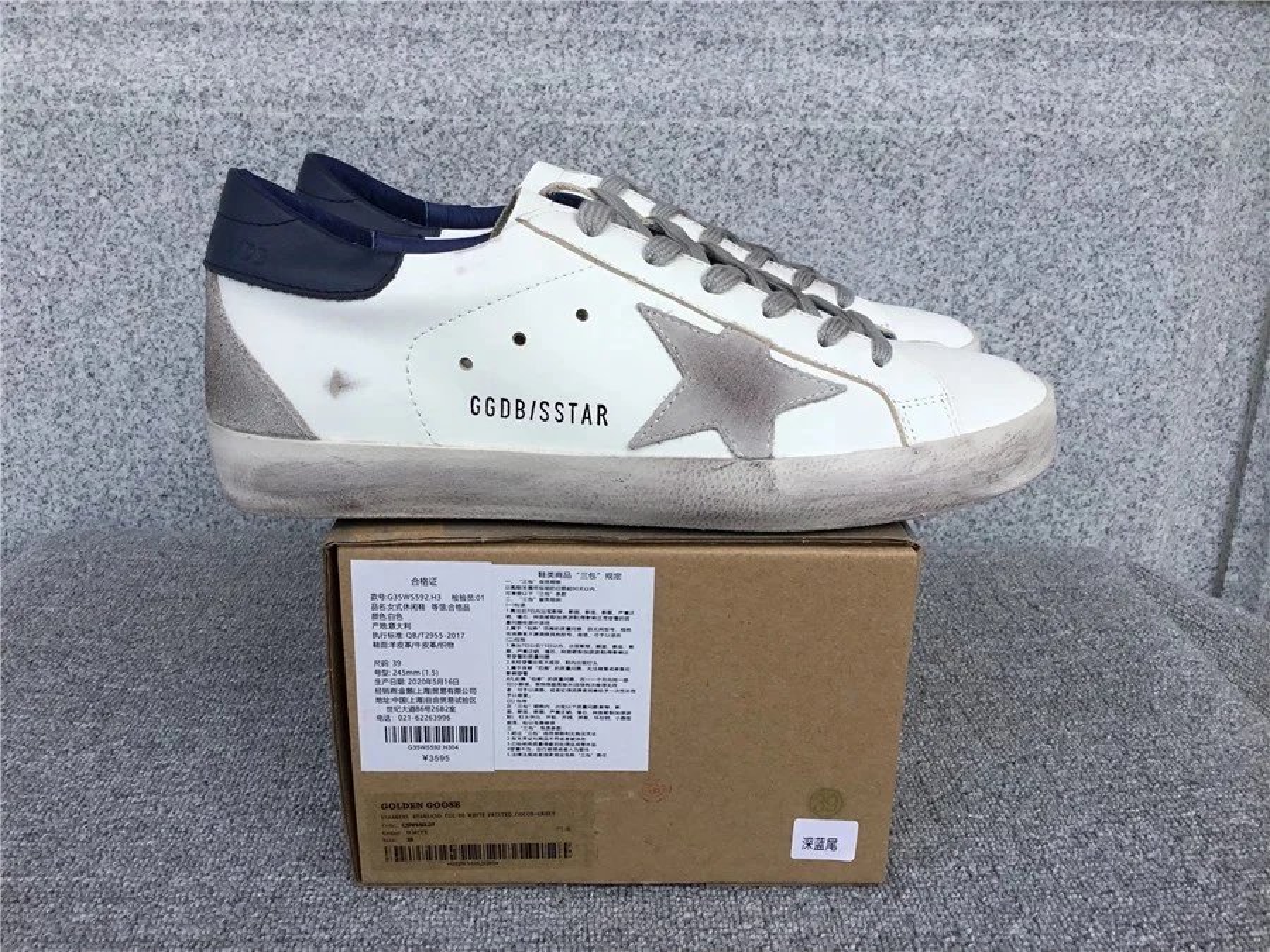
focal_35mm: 31
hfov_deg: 58.4
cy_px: 476
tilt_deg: -19.2
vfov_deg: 45.4
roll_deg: -0.5
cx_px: 635
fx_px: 1137
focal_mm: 3.3
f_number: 2.4
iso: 25
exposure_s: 1/450
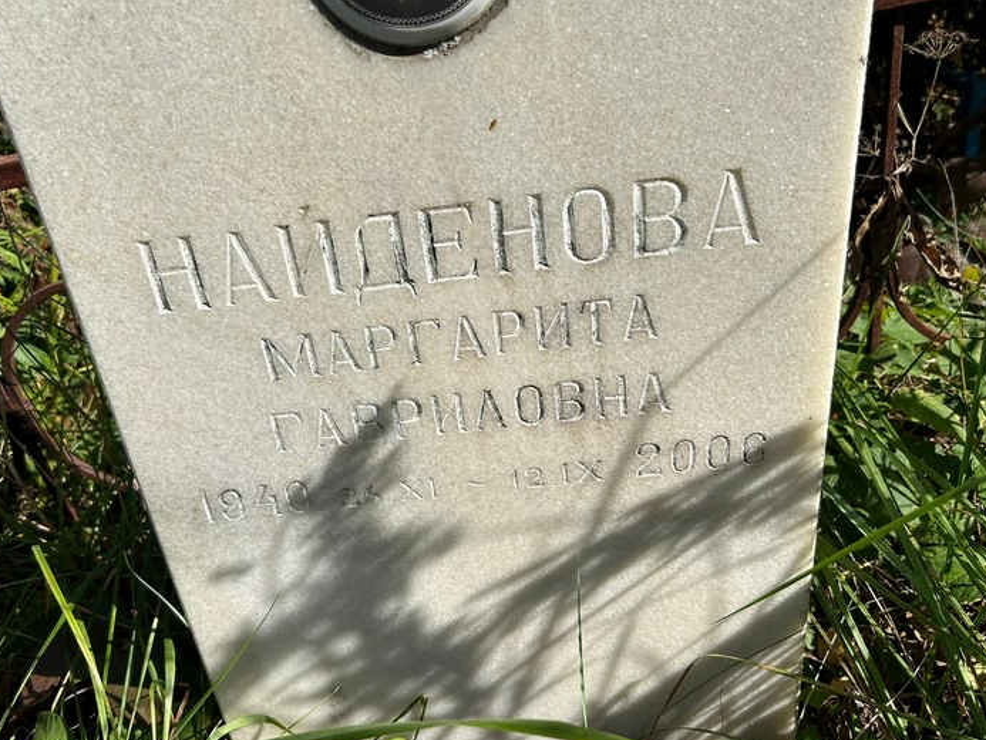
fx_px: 855
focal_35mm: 30
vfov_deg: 46.7
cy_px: 334
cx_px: 434
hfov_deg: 59.8
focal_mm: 5.7
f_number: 1.5
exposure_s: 1/3831
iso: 50
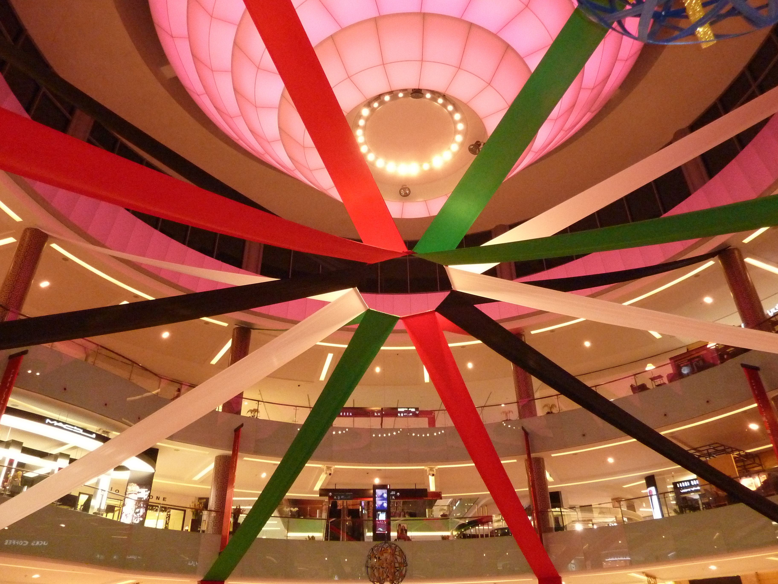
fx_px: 562
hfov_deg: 69.4
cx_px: 389
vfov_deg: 54.9
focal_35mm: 25
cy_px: 292
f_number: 3.3
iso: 640
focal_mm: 4.1
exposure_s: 1/30
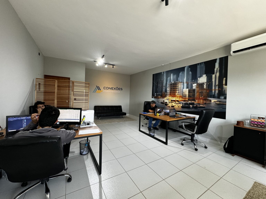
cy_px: 100
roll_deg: -2.1
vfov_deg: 85.7
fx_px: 108
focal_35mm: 14
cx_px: 133
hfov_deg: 102.1
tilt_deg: -1.9
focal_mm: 2.22
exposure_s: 1/60
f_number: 2.2
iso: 160
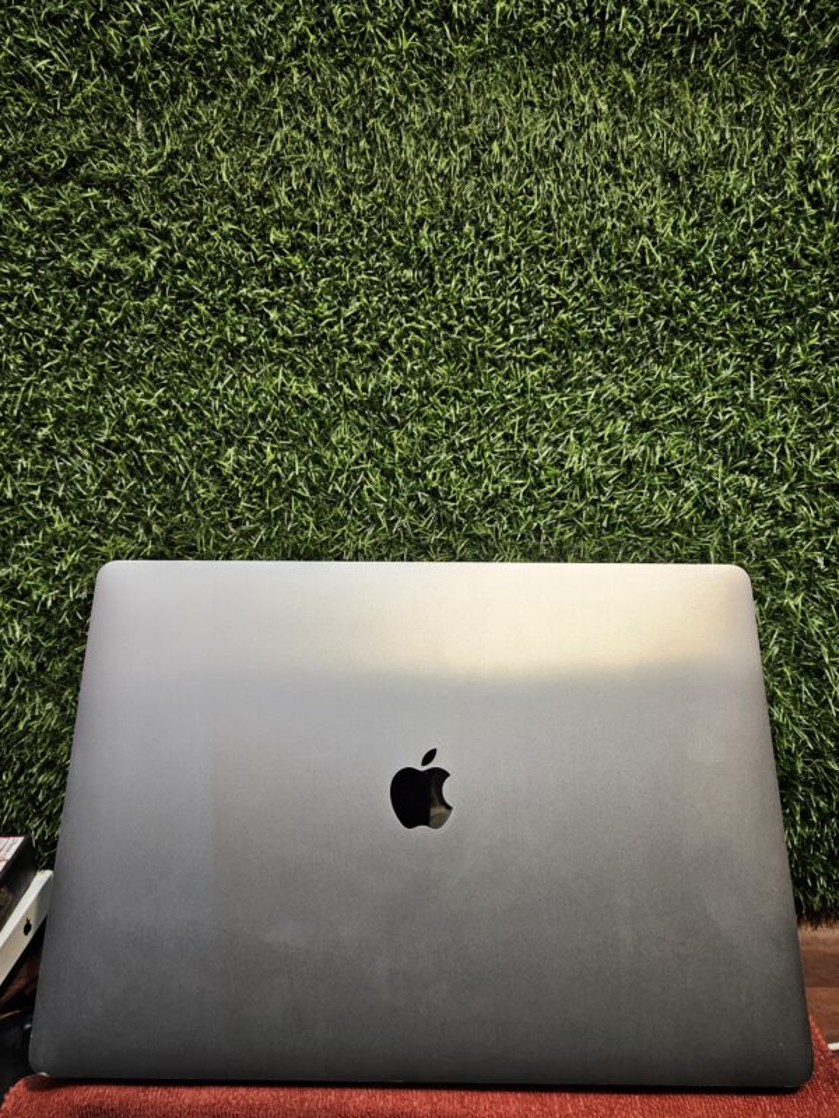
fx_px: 743
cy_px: 559
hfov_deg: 58.9
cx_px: 420
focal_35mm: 23
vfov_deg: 73.9
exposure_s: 1/100
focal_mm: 5.4
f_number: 1.8
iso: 160
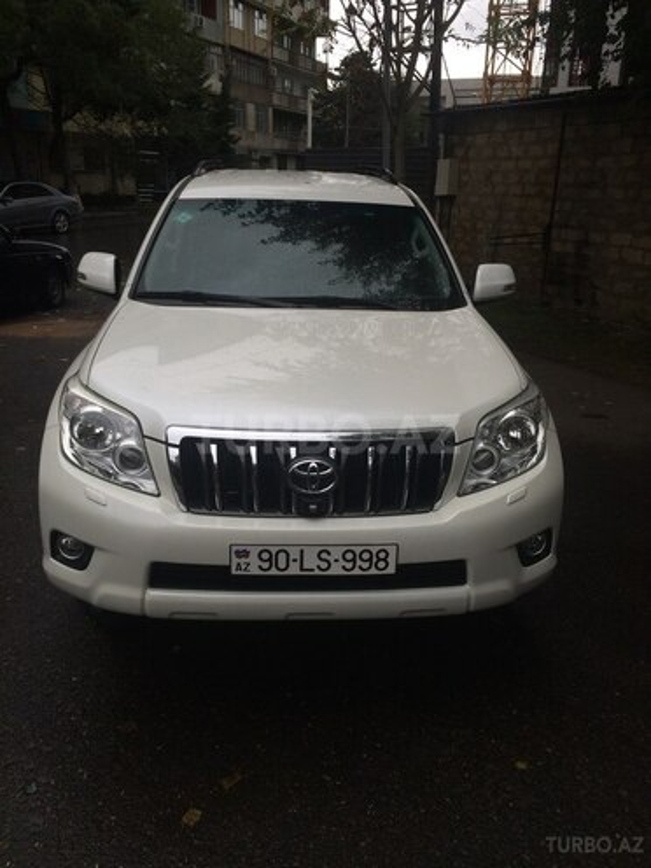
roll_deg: -0.3
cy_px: 434
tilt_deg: -19.1
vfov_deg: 61.7
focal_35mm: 29
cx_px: 326
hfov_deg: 48.2
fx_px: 727
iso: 32
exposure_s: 1/662
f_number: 2.2
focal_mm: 4.15
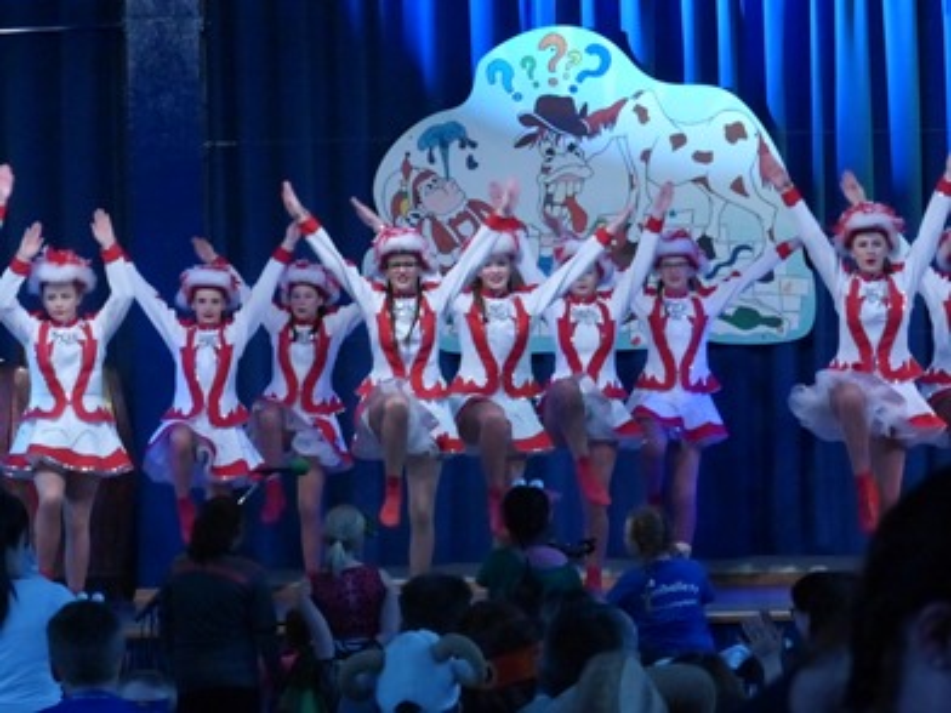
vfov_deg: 6.7
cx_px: 476
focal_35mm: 221
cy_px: 356
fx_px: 6071
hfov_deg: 9.0
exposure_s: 1/250
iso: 1600
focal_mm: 39.8
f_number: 4
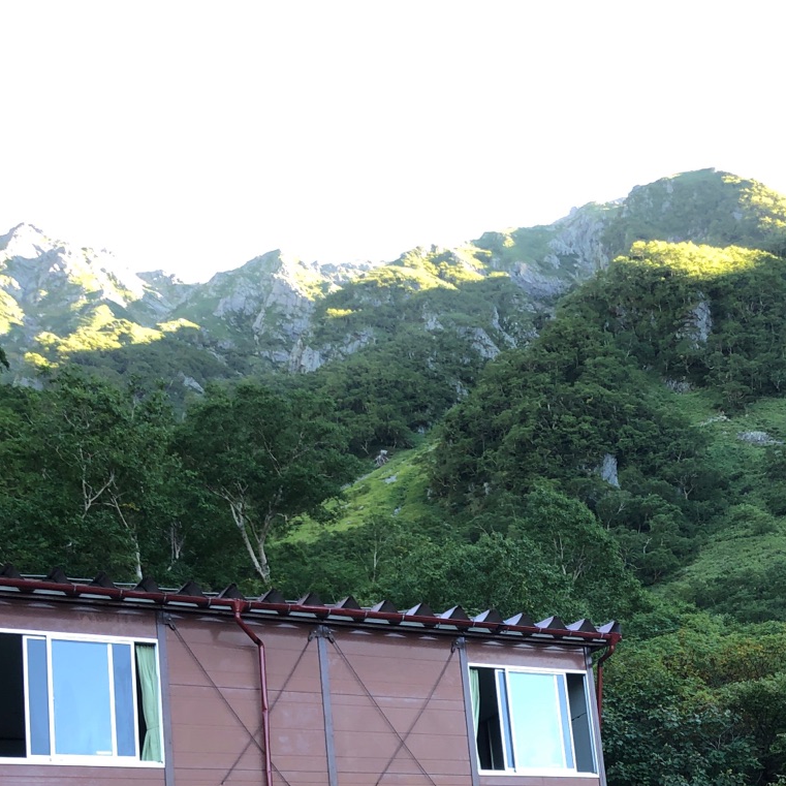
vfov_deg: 30.2
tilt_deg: +11.9
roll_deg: +5.9
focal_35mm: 52
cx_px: 498
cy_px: 814
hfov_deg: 32.6
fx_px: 1336
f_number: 1.8
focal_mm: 3.99
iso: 40
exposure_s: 1/120
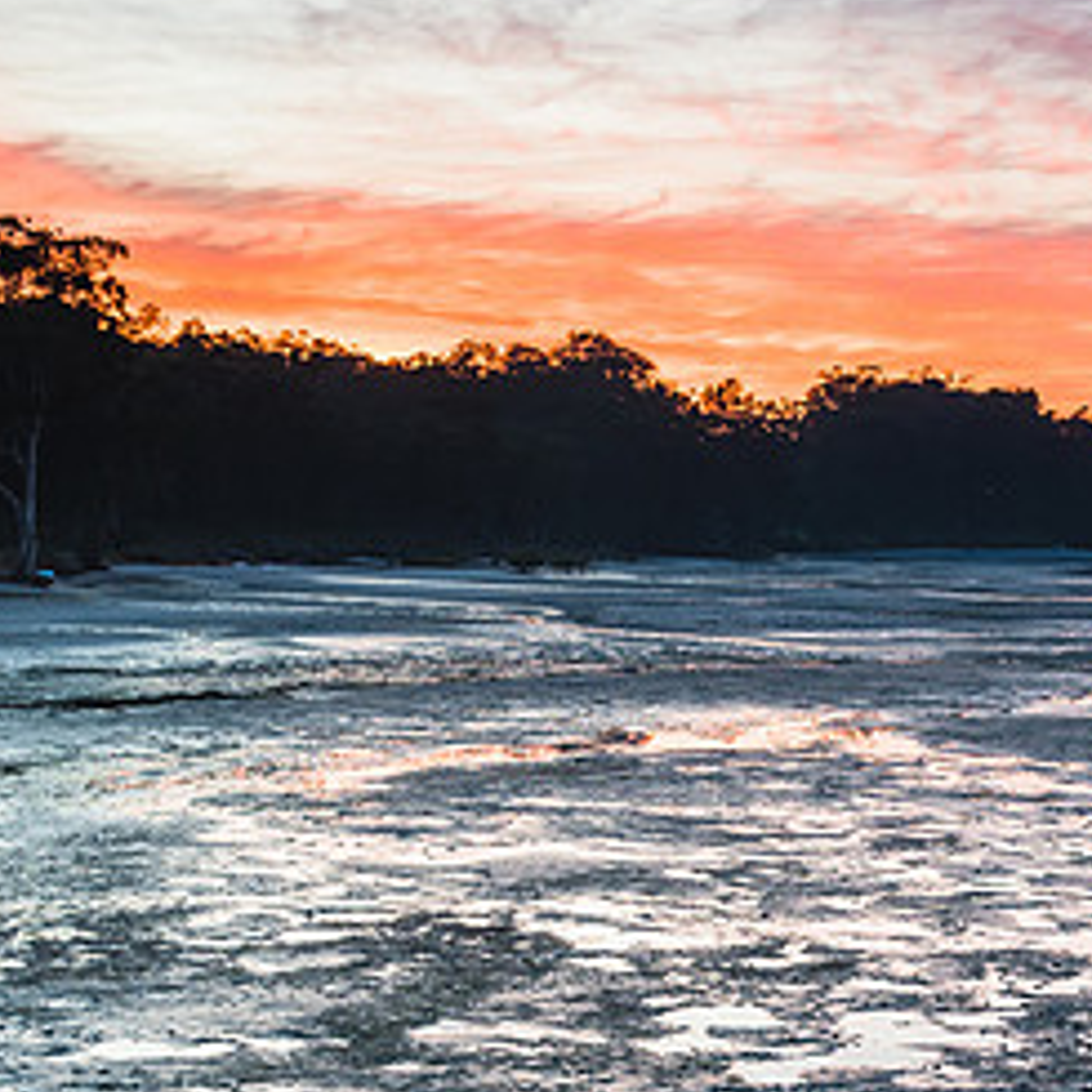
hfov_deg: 26.9
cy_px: 539
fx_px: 2284
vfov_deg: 26.9
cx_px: 607
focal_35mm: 64
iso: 200
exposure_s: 1
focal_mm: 24
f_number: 7.1
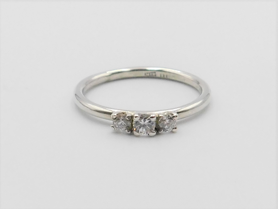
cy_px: 104
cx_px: 139
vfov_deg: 58.9
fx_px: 185
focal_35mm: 23
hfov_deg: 73.9
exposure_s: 1/1250
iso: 400
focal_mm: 4
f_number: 3
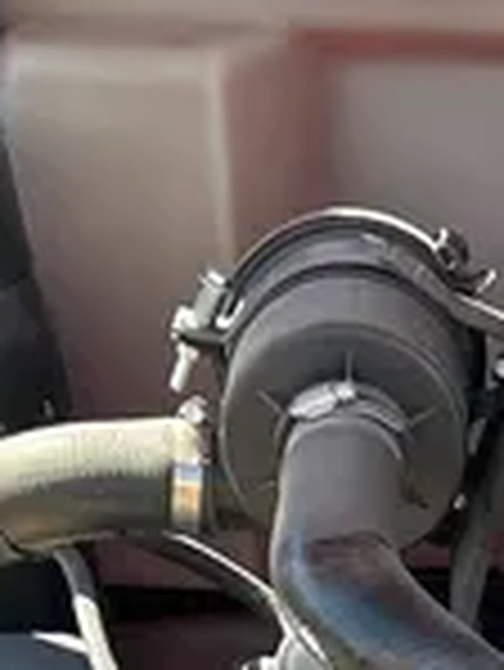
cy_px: 1135
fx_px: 2481
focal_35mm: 128
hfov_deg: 11.3
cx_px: 644
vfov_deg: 14.0
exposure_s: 1/468
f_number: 1.5
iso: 50
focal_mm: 5.7
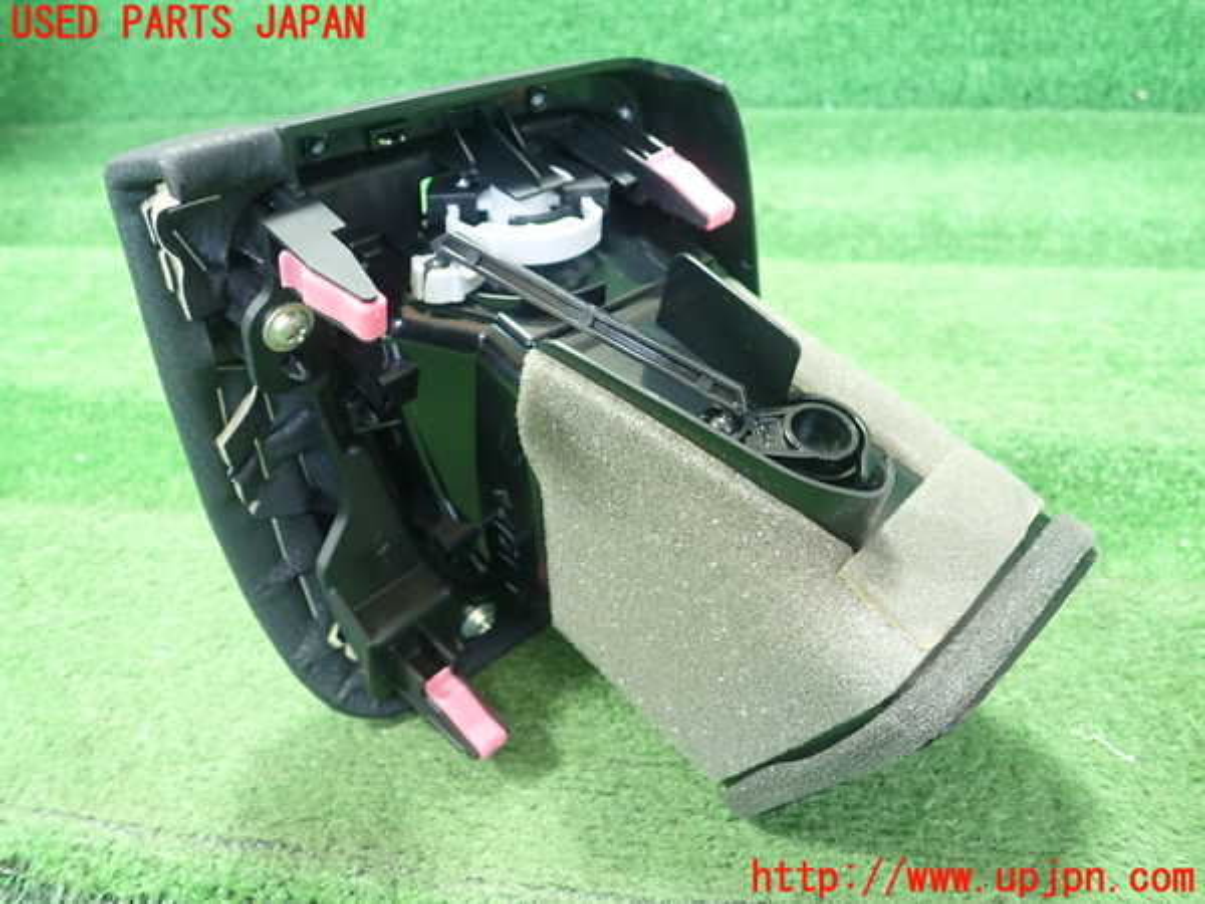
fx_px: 1044
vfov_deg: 46.8
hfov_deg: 60.0
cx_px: 602
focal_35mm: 30
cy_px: 452
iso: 800
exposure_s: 1/80
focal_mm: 5.5
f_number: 2.3
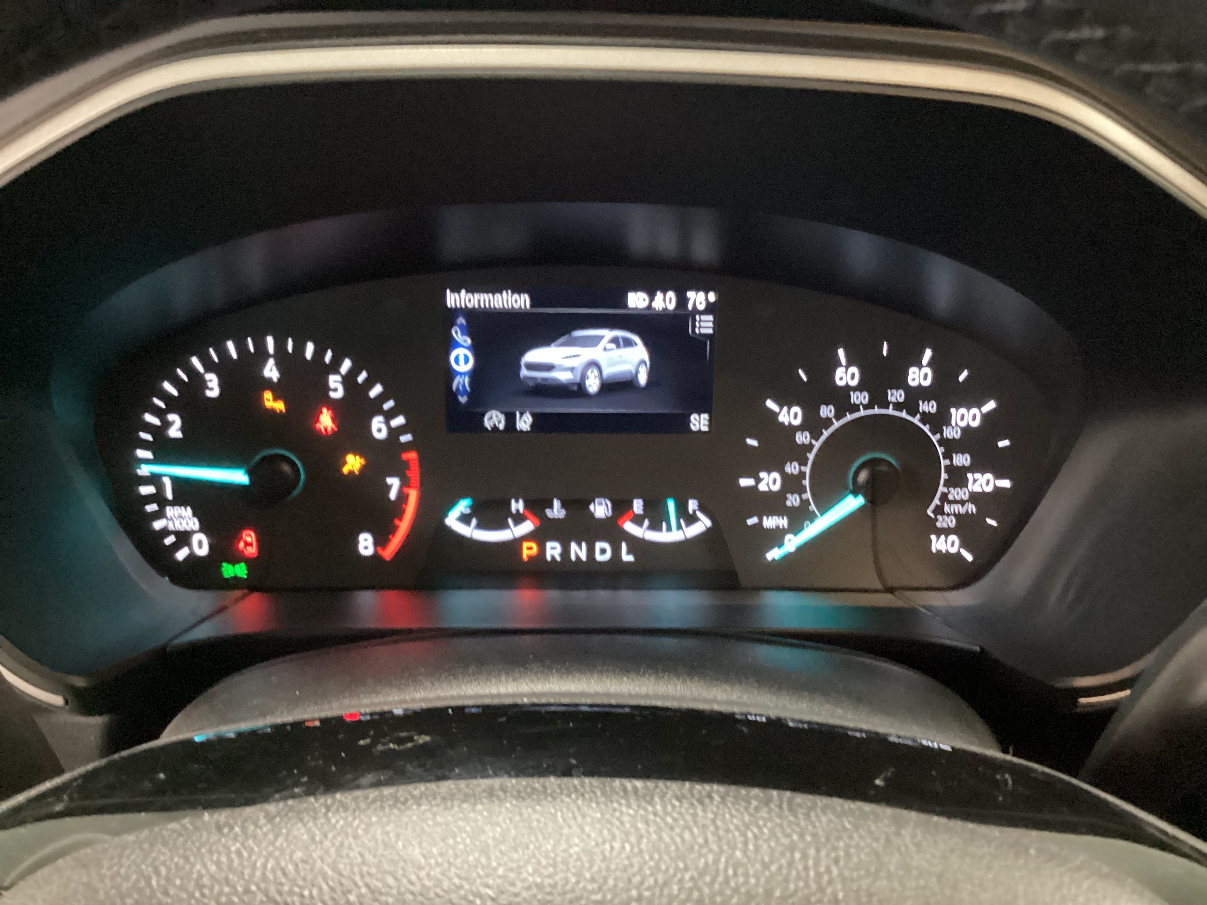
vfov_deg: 45.4
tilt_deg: -28.0
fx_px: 1081
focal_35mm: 31
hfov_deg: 58.4
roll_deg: -2.5
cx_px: 604
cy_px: 452
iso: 640
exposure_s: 1/17
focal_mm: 3.3
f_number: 2.4
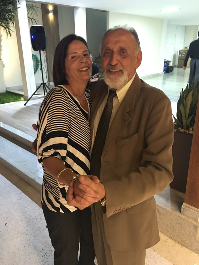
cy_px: 132
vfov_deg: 61.7
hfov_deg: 48.2
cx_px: 100
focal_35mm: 29
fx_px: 222
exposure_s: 1/4
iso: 125
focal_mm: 4.15
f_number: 2.2
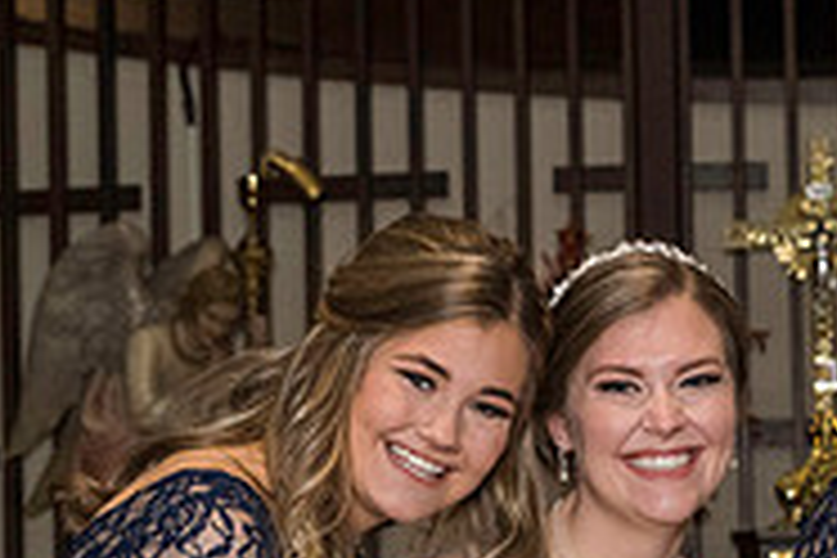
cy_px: 487
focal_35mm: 226
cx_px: 742
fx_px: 5254
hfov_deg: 9.1
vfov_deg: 6.1
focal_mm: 62
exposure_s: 1/160
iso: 1250
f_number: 6.3
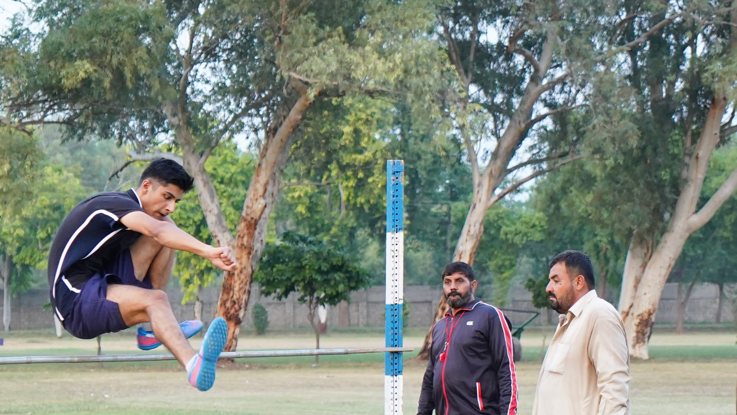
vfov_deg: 7.8
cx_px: 115
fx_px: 3049
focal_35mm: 156
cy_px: 348
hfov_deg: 13.7
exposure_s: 1/640
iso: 2500
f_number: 4
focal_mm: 56
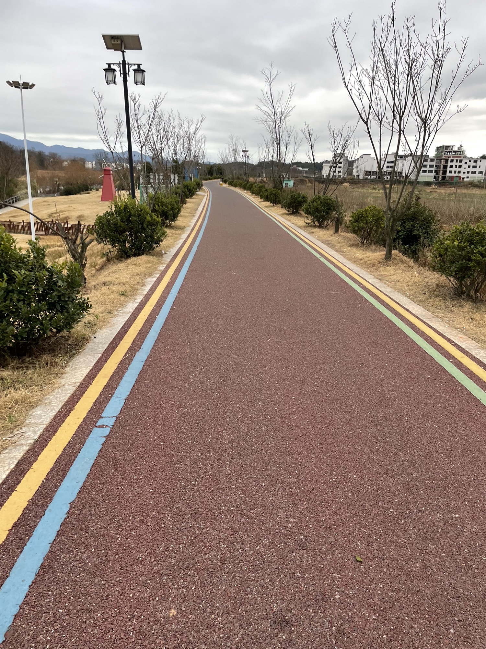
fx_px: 487
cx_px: 243
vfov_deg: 67.3
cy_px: 324
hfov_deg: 53.1
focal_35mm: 26
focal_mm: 4.2
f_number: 1.6
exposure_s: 1/121
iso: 64
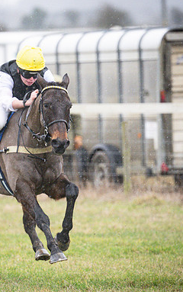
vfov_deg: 4.2
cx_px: 63
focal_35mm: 499
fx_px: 3974
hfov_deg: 2.6
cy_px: 172
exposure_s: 1/1000
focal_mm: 175
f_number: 2.8
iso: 1250
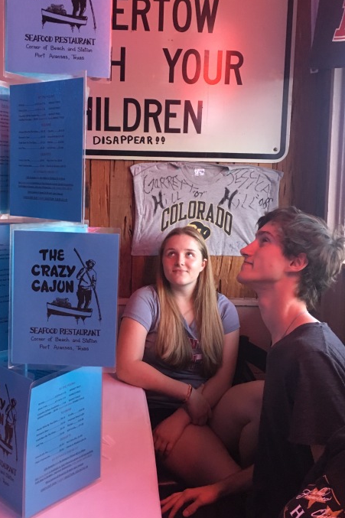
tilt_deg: -5.1
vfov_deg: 50.6
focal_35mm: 38
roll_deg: +0.5
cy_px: 237
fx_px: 546
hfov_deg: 34.9
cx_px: 137
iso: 200
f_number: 2.2
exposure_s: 1/24
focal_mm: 4.15
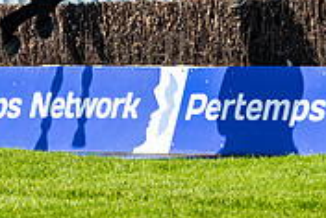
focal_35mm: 419
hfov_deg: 4.9
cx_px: 152
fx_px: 3801
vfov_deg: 3.3
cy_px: 2
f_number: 4
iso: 100
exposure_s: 1/1250
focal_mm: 95
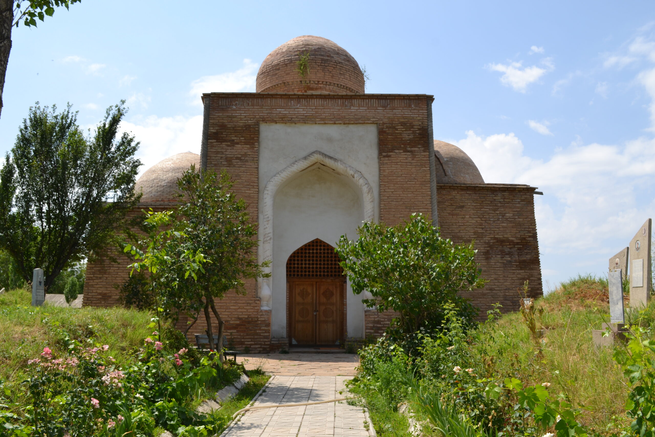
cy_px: 218
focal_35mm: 33
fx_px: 600
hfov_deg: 57.2
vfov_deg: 40.0
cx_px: 328
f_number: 9
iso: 100
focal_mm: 22
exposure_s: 1/200
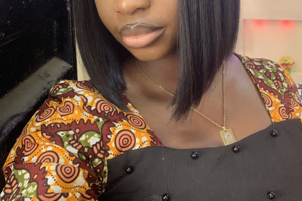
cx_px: 150
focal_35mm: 45
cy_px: 7
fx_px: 377
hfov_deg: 43.6
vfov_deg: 28.3
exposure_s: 1/40
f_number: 2.2
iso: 320
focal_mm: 2.87
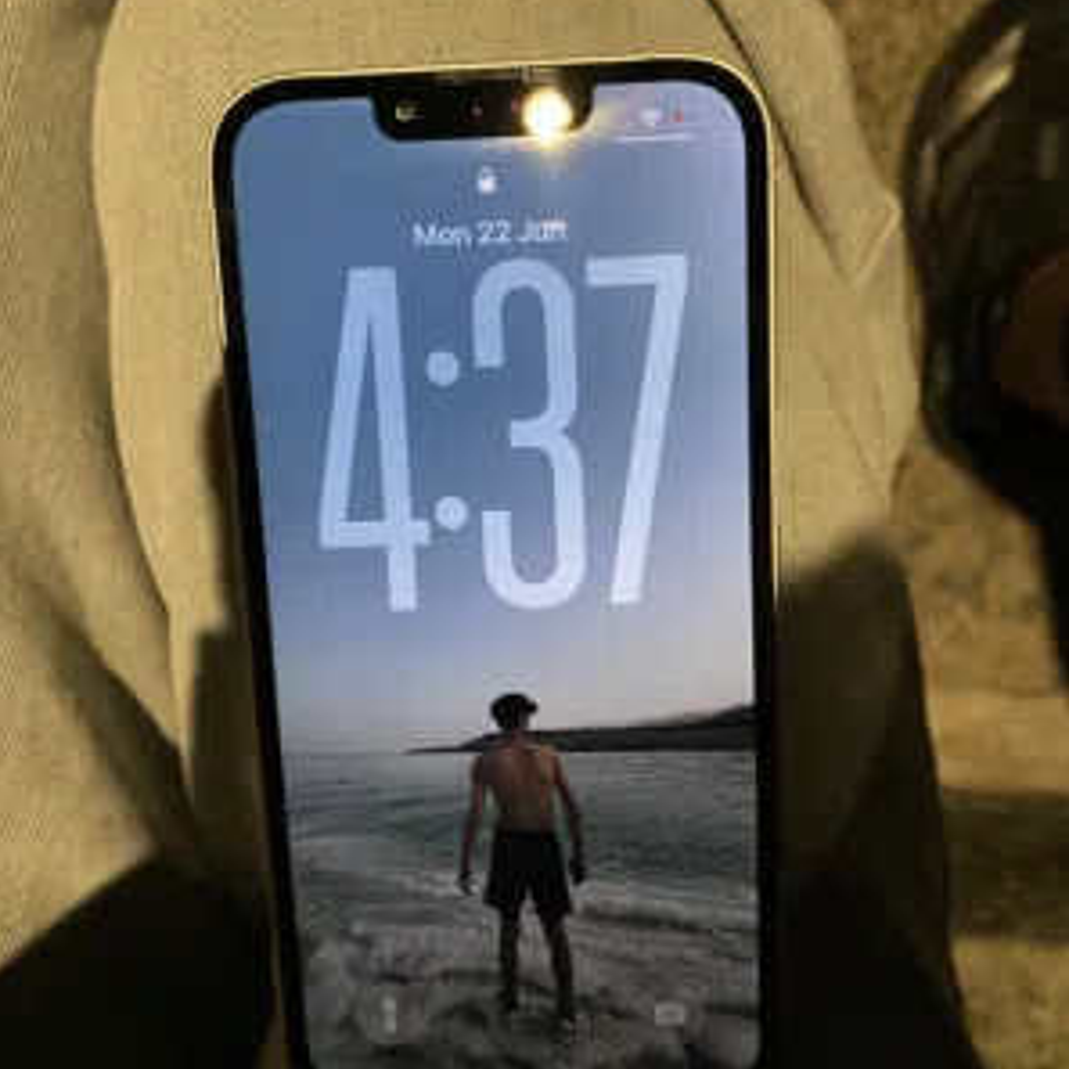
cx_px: 533
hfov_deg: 52.5
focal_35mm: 31
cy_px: 468
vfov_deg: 52.4
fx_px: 1083
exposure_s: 1/30
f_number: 1.8
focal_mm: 4.25
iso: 800
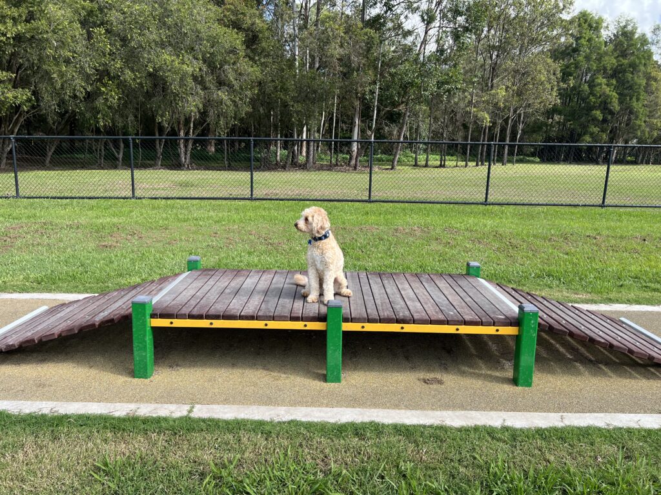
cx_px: 330
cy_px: 248
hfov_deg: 67.3
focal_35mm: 26
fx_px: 496
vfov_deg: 53.1
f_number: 1.5
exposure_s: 1/1412
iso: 50
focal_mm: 5.7
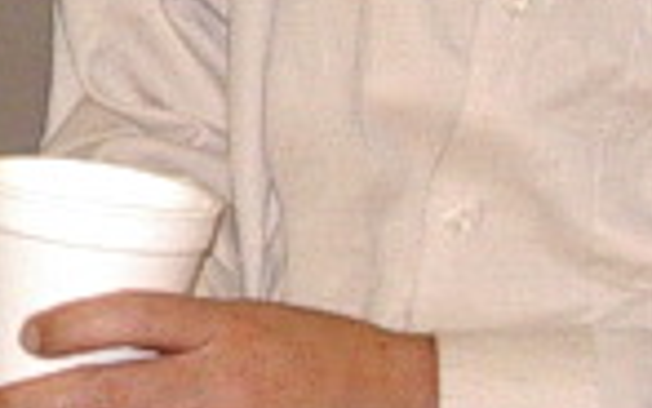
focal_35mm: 280
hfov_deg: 7.0
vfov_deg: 4.6
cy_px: -350
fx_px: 4977
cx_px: -998
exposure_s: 1/60
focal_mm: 5.8
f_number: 2.6
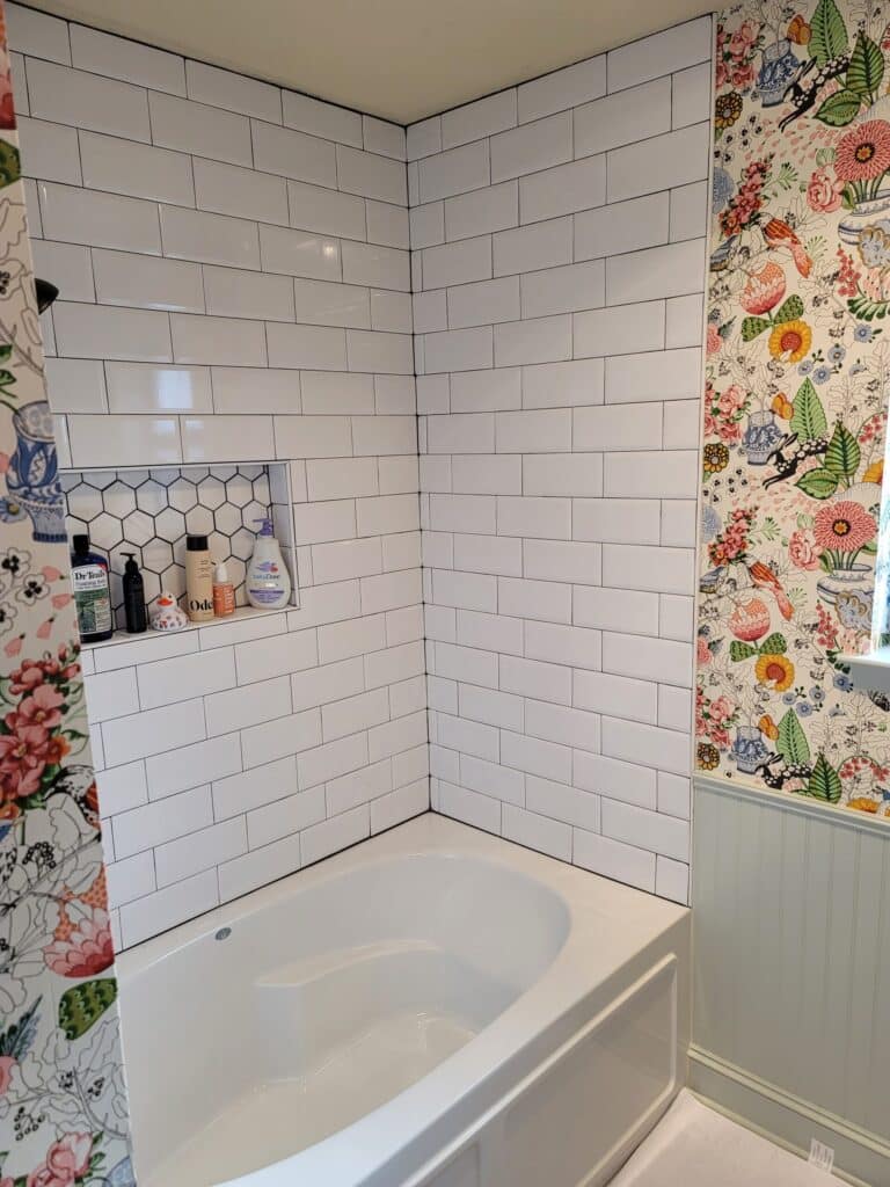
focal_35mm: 25
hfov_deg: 54.9
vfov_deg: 69.4
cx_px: 445
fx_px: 857
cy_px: 594
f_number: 1.8
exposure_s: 1/120
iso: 80
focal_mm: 7
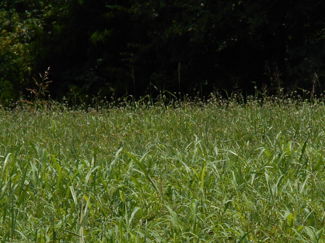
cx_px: 211
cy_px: 276
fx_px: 4008
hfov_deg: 4.6
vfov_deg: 3.5
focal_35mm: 427
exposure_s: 1/320
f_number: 6.4
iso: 80
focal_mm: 31.4
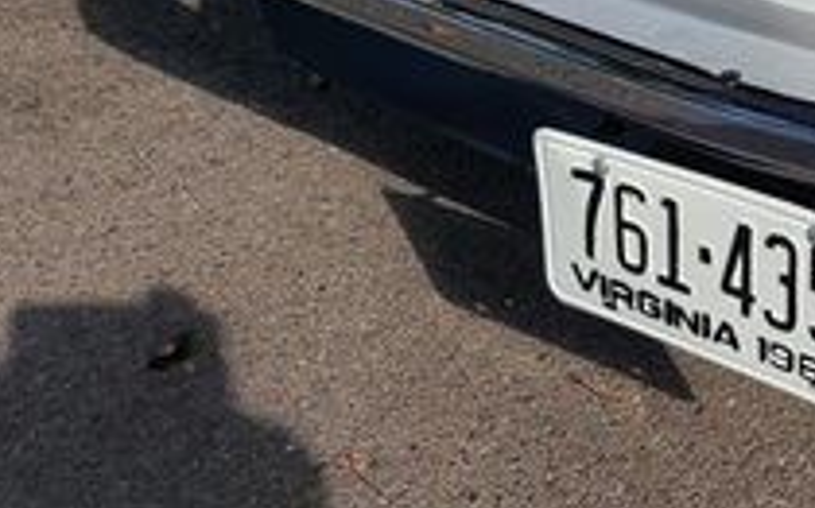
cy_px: -109
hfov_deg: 21.9
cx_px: 1094
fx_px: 1865
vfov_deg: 15.0
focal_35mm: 84
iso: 40
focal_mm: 5.4
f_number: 1.8
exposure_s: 1/2678
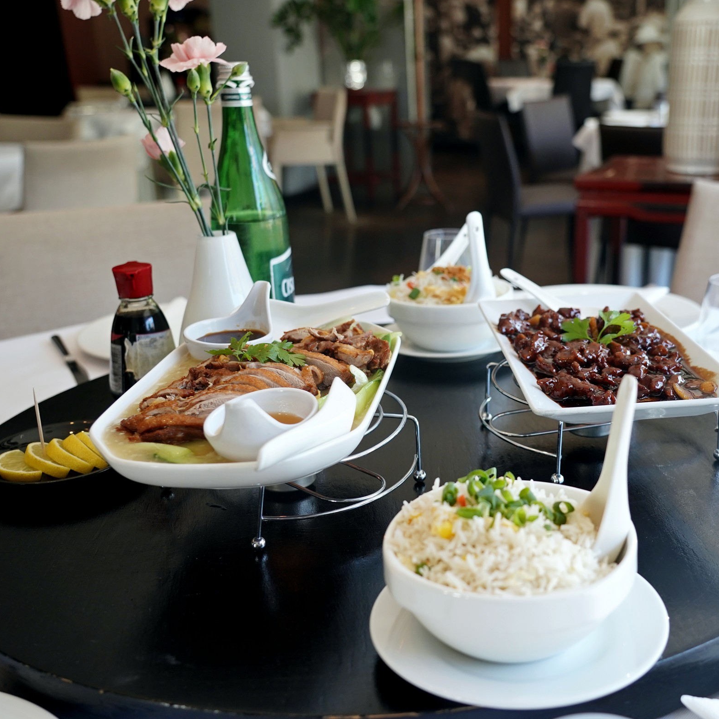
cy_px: 363
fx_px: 916
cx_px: 457
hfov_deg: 42.5
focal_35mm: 39
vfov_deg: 42.8
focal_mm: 30
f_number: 4.5
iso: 800
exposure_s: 1/160
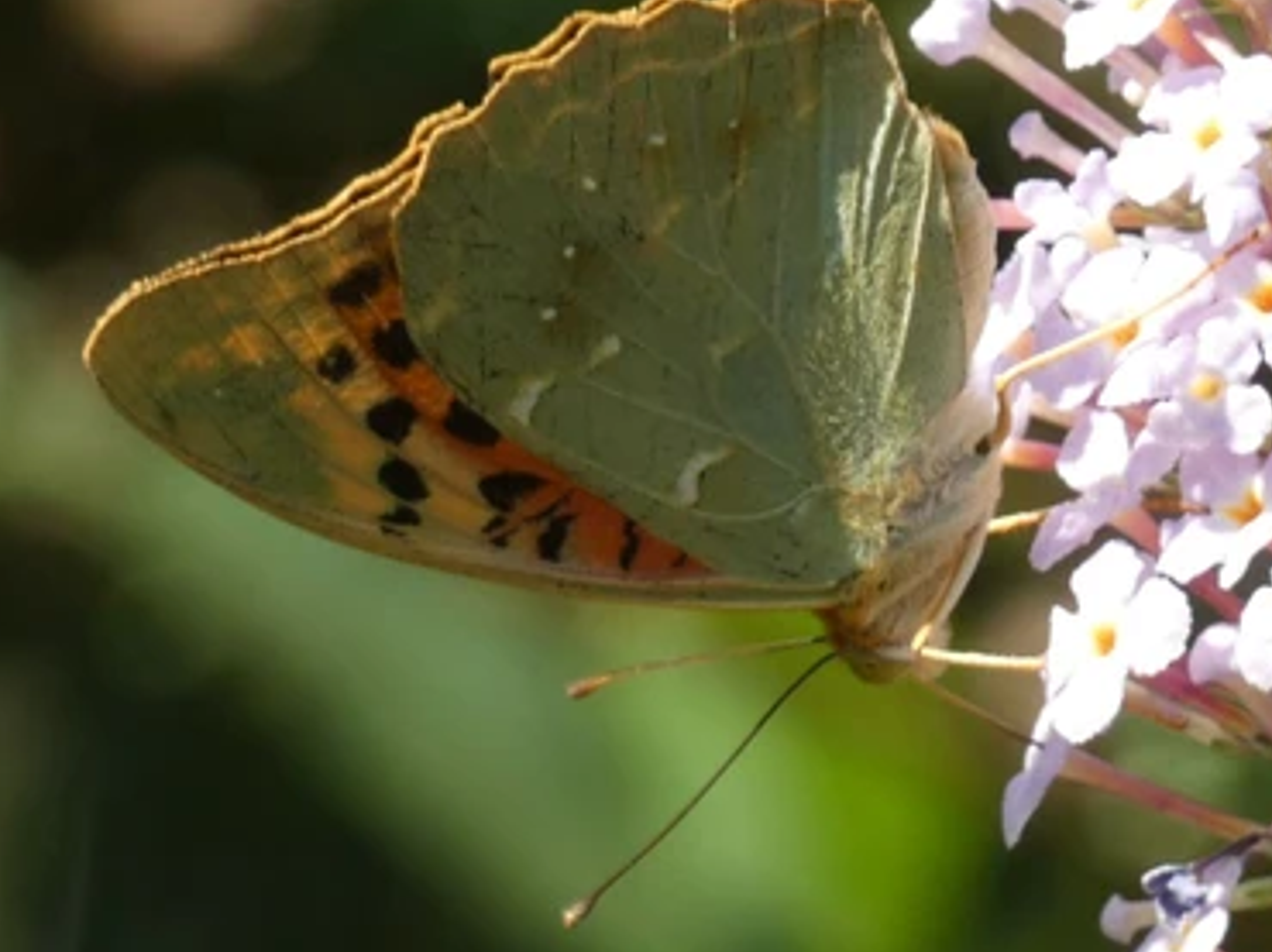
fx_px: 17406
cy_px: 237
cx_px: 825
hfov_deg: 4.2
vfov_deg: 3.1
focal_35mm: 474
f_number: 5.5
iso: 100
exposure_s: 1/80
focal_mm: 49.1
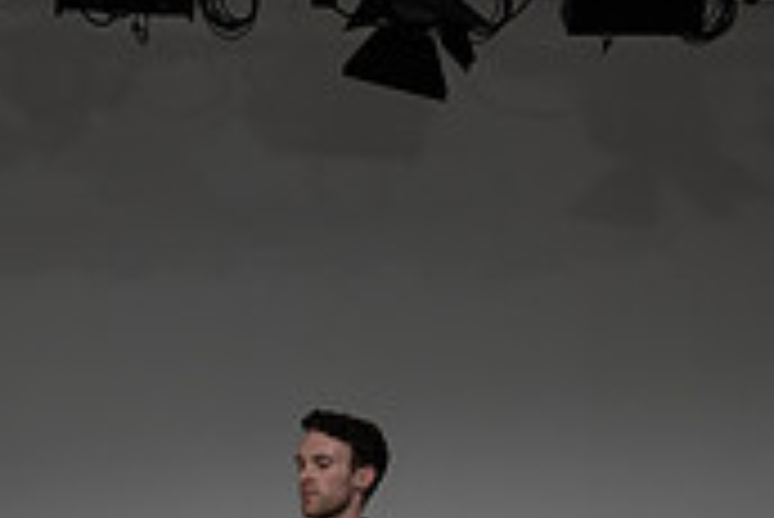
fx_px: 1743
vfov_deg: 15.5
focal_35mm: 81
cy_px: 791
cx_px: 333
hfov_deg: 25.0
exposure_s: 1/320
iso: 400
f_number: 4
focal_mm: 24
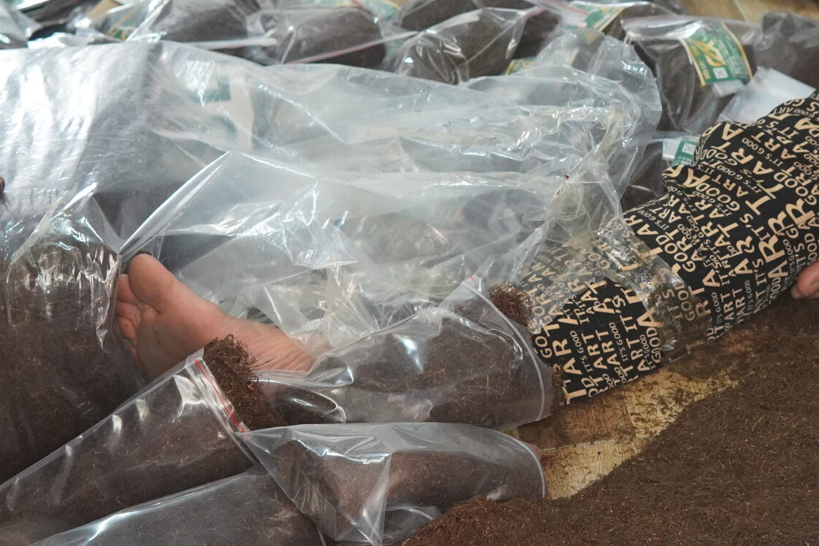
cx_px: 791
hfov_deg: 19.5
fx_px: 2321
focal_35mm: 102
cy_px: 221
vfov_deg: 13.4
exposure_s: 1/160
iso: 1600
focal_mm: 30
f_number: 4
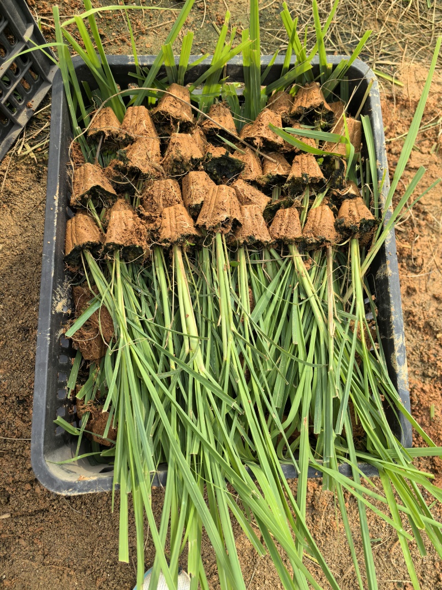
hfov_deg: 51.3
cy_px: 295
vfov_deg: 65.3
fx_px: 460
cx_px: 221
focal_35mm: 27
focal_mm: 5.75
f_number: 2
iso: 125
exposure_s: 1/1000
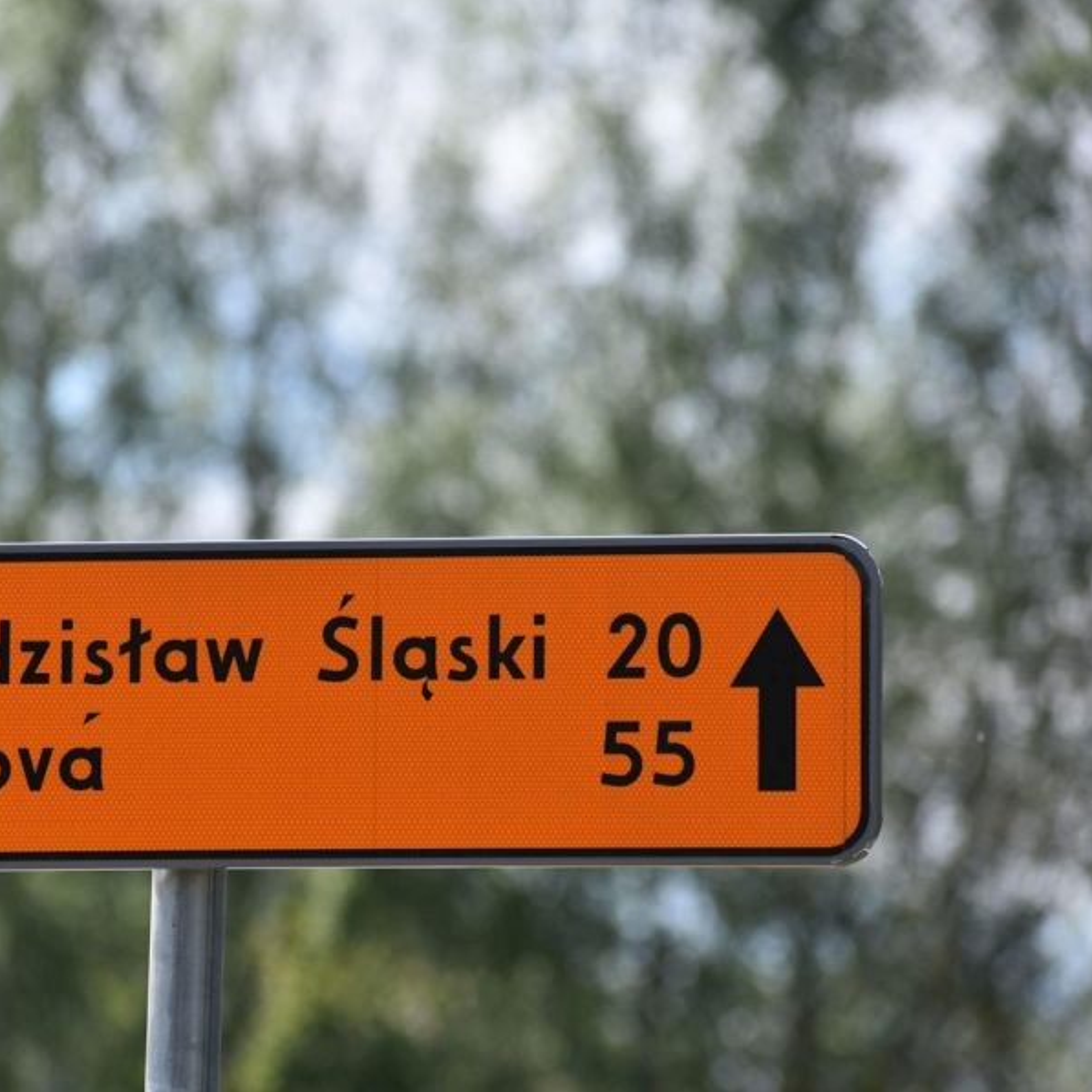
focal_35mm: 356
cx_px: 293
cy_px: 547
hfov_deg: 4.9
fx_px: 12693
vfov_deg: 4.9
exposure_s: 1/640
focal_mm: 185
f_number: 6.3
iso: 200
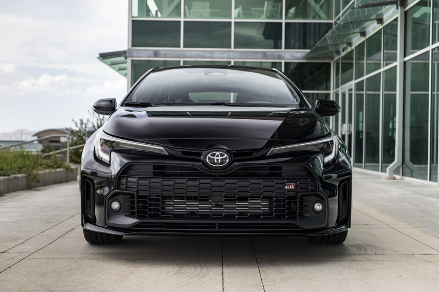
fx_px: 609
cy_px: 146
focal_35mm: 50
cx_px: 220
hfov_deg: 39.6
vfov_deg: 27.0
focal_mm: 50
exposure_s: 1/125
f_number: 5
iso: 125
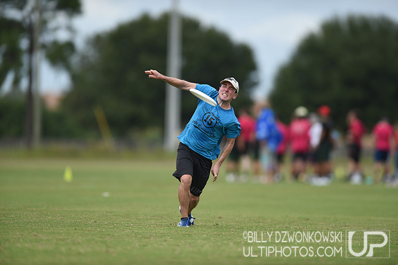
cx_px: 199
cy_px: 132
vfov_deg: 3.4
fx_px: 4420
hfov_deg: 5.2
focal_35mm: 400
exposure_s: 1/1600
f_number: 2.8
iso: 100
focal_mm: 400
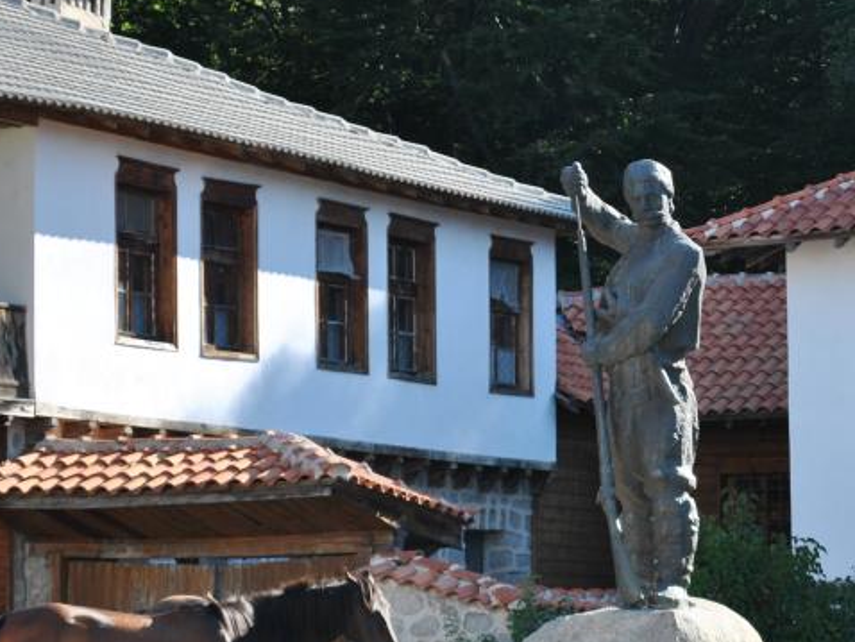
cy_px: 427
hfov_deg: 11.8
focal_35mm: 166
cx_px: 751
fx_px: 4102
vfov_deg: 8.9
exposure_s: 1/160
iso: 100
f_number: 6.3
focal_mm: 55
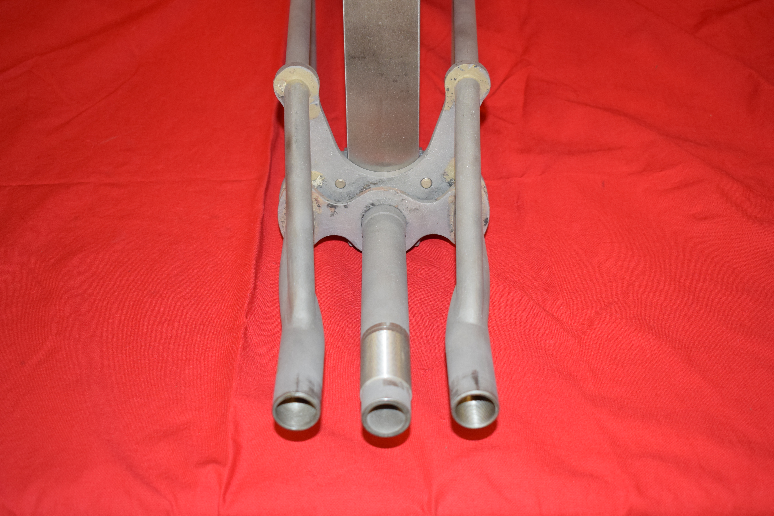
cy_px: 258
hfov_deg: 38.9
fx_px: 1097
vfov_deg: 26.5
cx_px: 387
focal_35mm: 51
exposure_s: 1/100
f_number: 5
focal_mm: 34
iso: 1250
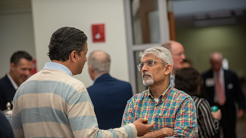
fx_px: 1102
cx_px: 123
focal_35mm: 169
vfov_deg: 7.2
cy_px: 82
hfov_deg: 12.7
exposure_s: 1/250
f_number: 2.8
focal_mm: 160
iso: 2000
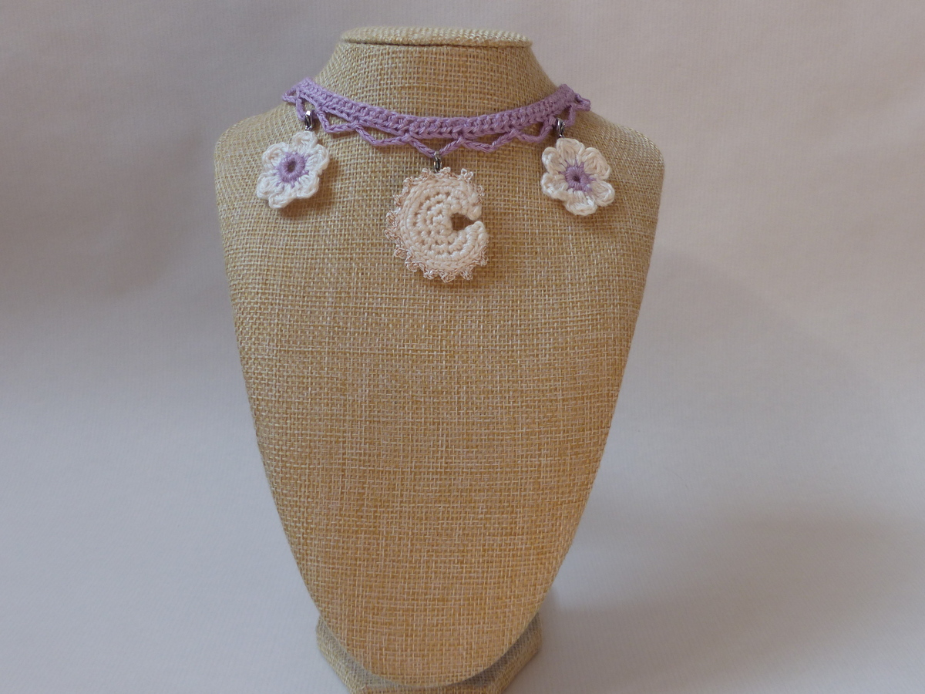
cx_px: 462
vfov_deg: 37.7
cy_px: 347
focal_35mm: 38
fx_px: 1015
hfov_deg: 49.0
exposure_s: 1/125
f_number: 3.5
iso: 100
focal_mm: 6.6
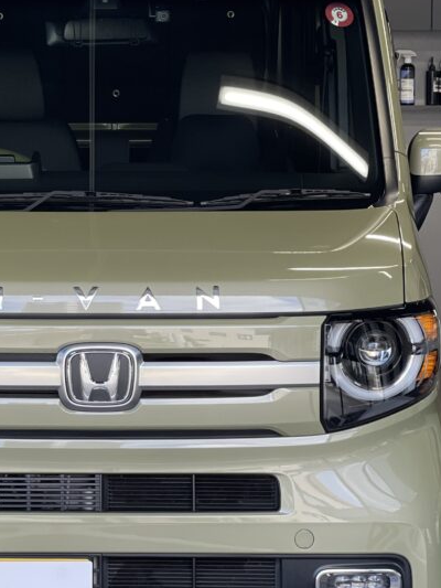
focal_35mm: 123
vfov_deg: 16.0
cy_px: 201
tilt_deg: -3.1
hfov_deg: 12.0
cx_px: 103
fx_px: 2088
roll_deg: +0.0
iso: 64
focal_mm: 7.5
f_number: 2.2
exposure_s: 1/120
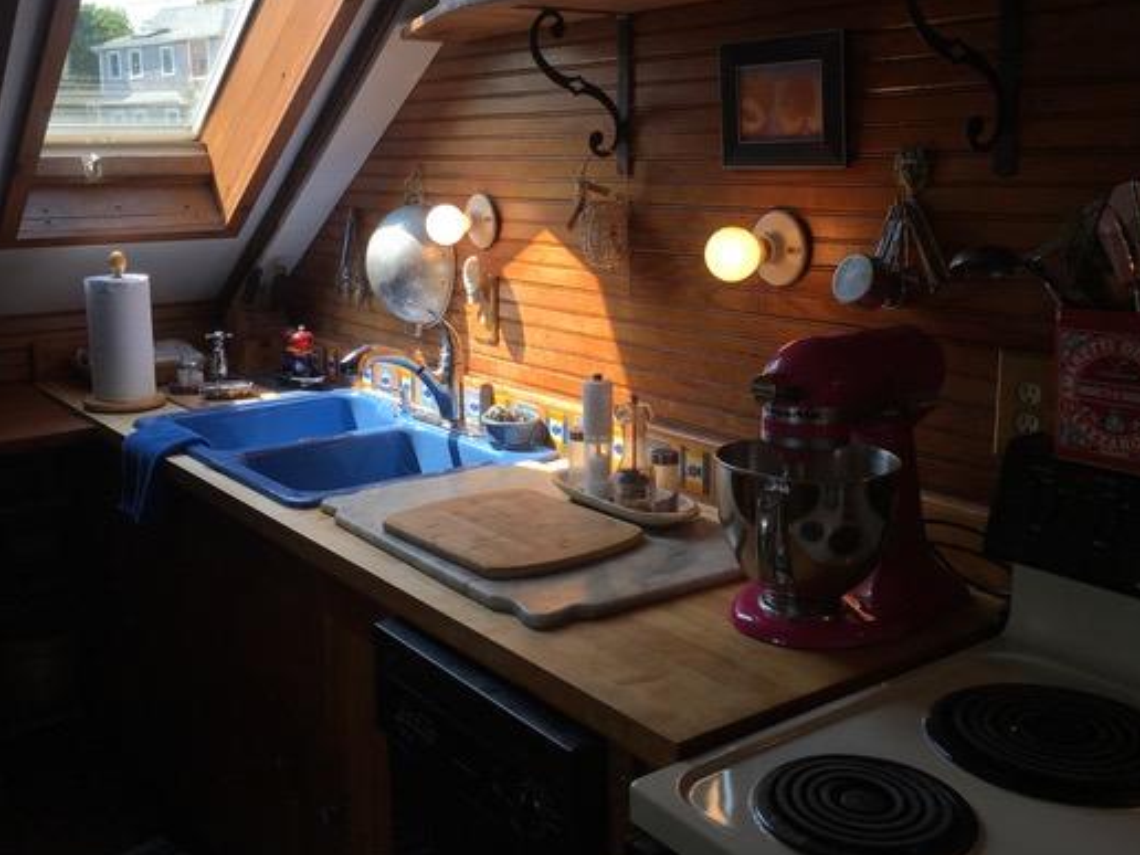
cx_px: 528
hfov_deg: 51.3
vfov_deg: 39.5
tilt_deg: -8.6
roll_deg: +0.6
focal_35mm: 36
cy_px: 347
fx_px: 1186
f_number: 2.2
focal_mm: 4.15
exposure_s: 1/327
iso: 25
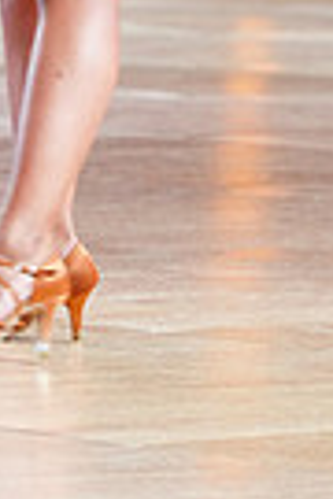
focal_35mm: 540
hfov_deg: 2.5
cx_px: -124
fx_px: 7492
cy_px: -262
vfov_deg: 3.8
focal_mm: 126
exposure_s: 1/250
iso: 2500
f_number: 4
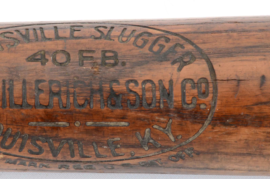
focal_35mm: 284
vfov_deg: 4.8
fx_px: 2125
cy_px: 96
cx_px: 75
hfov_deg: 7.3
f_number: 11
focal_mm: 105
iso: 400
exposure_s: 1/80
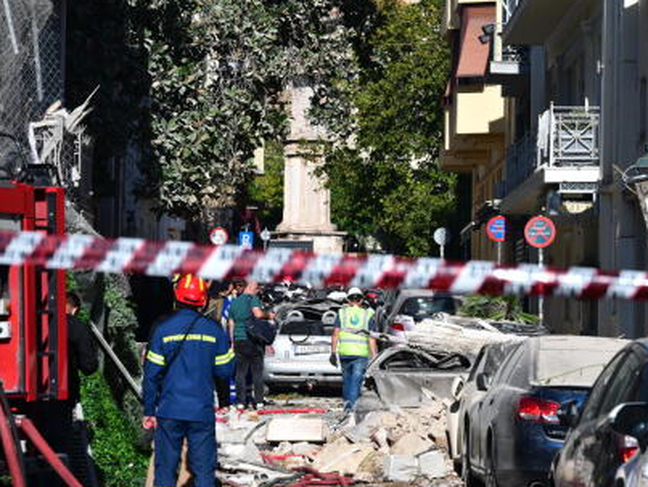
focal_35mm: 173
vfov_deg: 8.6
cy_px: 164
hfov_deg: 11.4
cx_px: 322
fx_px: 3241
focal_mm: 110
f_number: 6.3
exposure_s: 1/3200
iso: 640
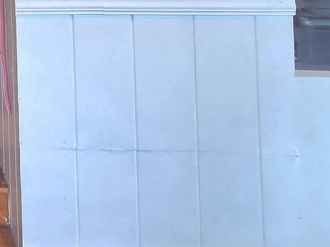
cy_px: -184
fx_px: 496
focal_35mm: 52
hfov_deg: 27.4
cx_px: -146
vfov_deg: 20.7
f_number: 2.2
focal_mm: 2.2
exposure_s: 1/60.2
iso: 160
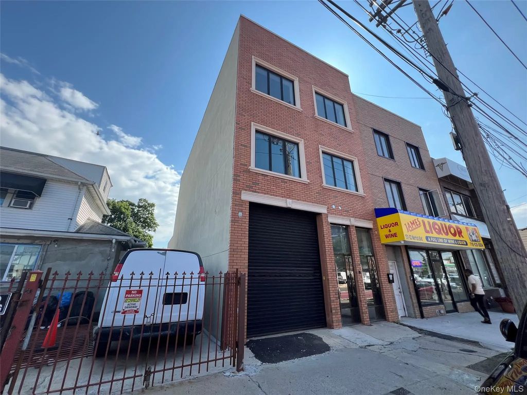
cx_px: 264
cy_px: 198
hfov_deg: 106.2
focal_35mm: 13
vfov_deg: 89.9
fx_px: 198
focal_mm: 1.57
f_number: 1.8
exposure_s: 1/797
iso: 32
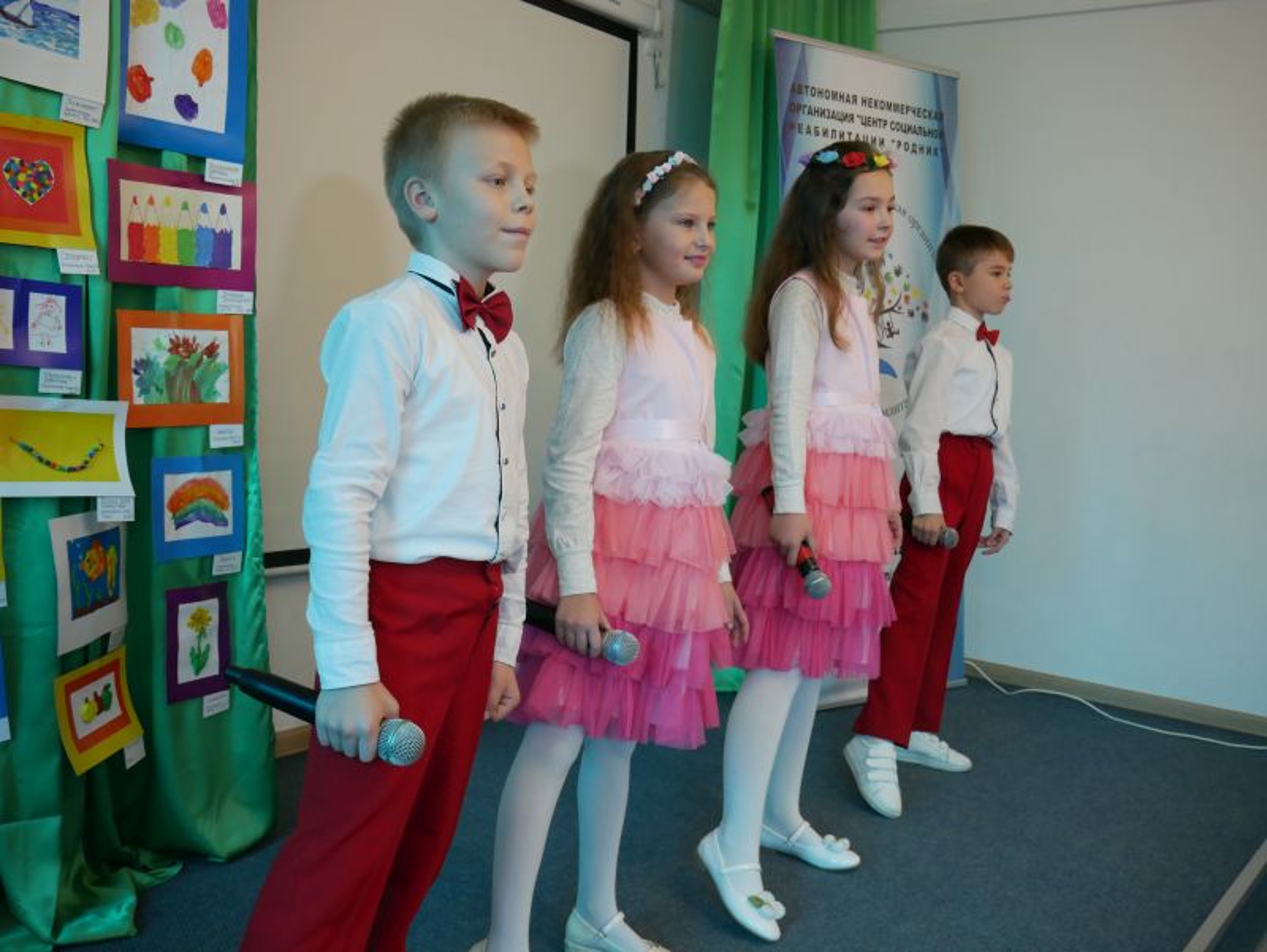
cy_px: 476
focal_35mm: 36
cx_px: 634
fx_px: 1318
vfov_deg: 39.7
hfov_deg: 51.3
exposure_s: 1/25
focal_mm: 18
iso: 800
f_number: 5
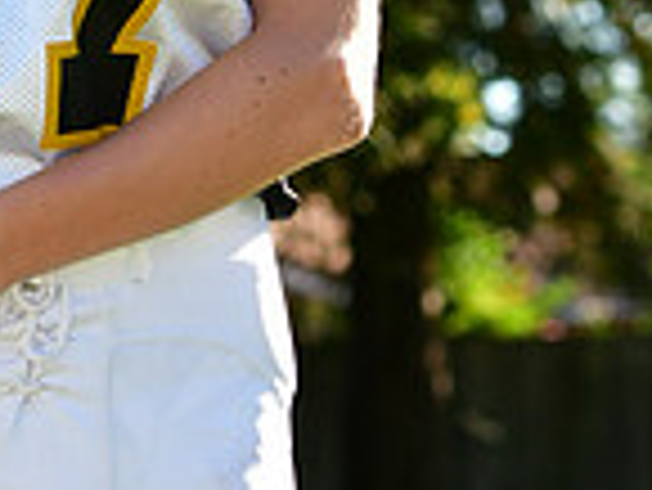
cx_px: -92
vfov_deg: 3.3
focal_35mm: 451
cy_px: -319
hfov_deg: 4.4
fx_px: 8502
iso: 400
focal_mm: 78
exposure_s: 1/800
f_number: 4.5
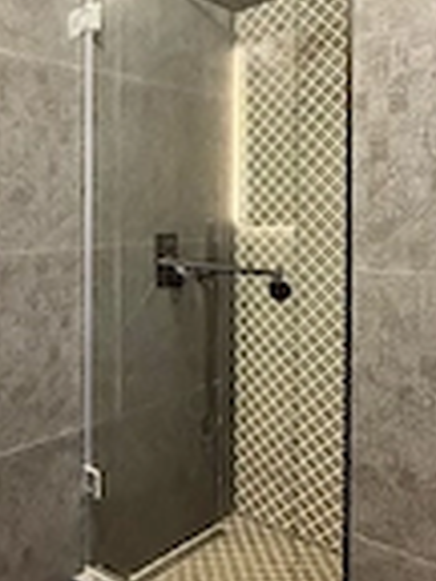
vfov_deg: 47.4
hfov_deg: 36.6
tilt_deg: +0.0
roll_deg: +0.4
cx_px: 166
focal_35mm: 39
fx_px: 655
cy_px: 214
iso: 1250
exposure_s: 1/50
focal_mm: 2.22
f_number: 2.2
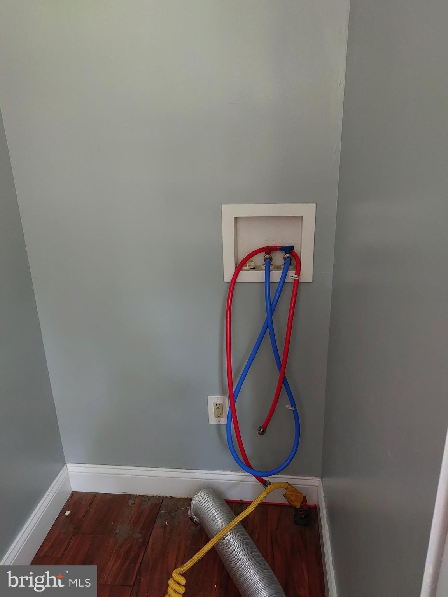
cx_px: 224
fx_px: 414
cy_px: 298
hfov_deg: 56.8
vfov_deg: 71.6
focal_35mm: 24
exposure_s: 1/40
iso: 500
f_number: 1.8
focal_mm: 5.23
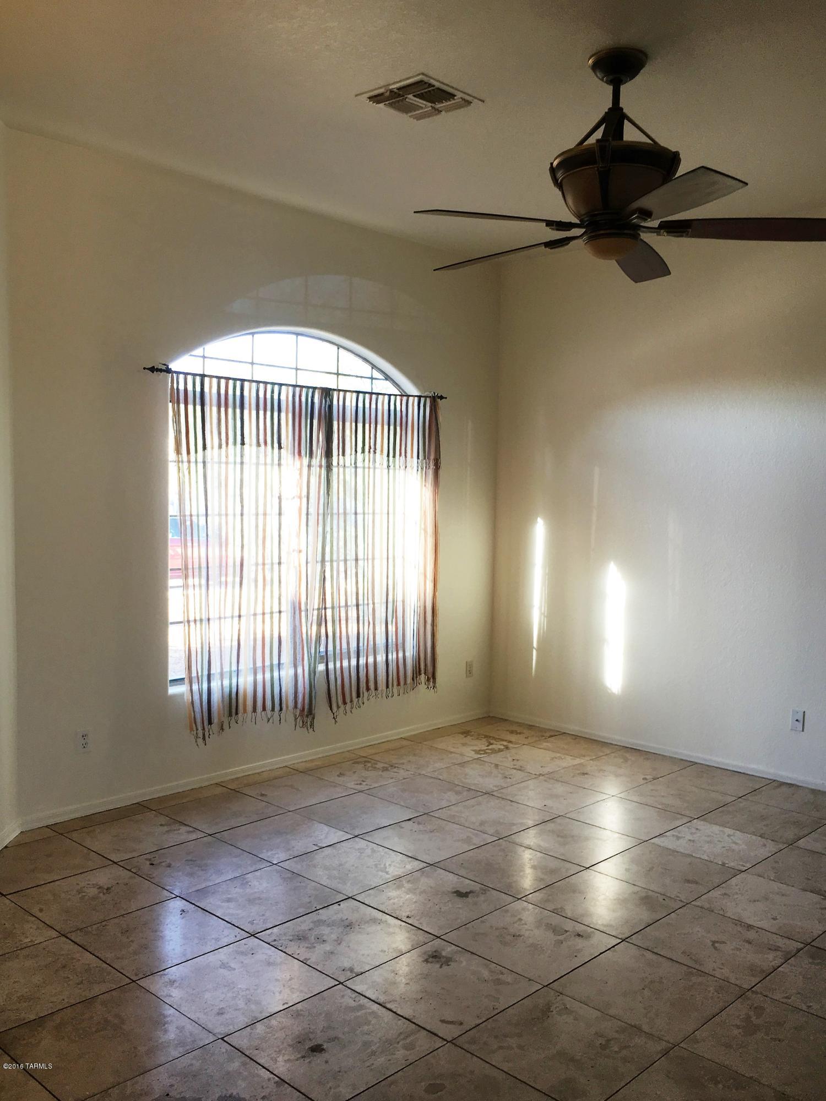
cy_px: 550
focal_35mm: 29
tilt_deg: -3.6
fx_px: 923
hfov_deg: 48.2
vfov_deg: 61.7
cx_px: 413
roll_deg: +1.0
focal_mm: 4.15
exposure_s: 1/40
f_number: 2.2
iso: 25
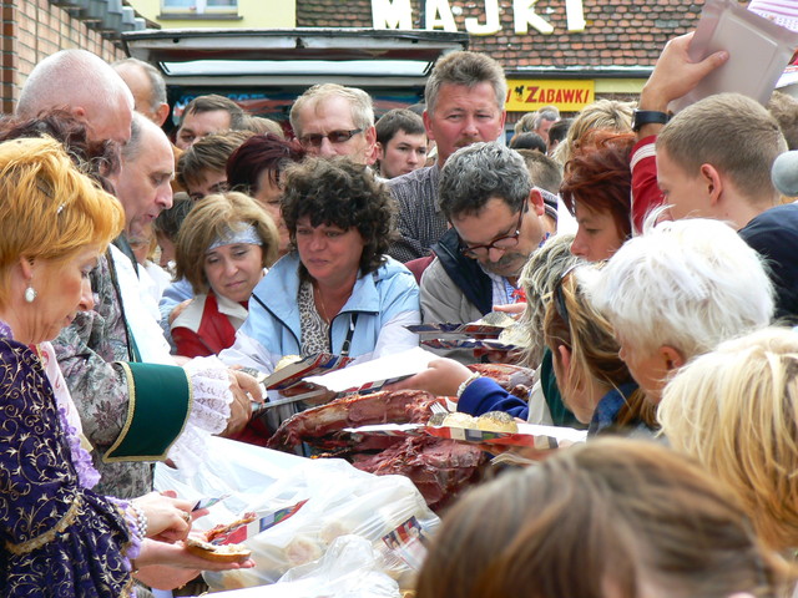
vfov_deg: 8.2
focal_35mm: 182
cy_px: 299
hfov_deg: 10.9
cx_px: 399
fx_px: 4196
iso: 80
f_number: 5.6
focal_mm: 30.4
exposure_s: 1/125
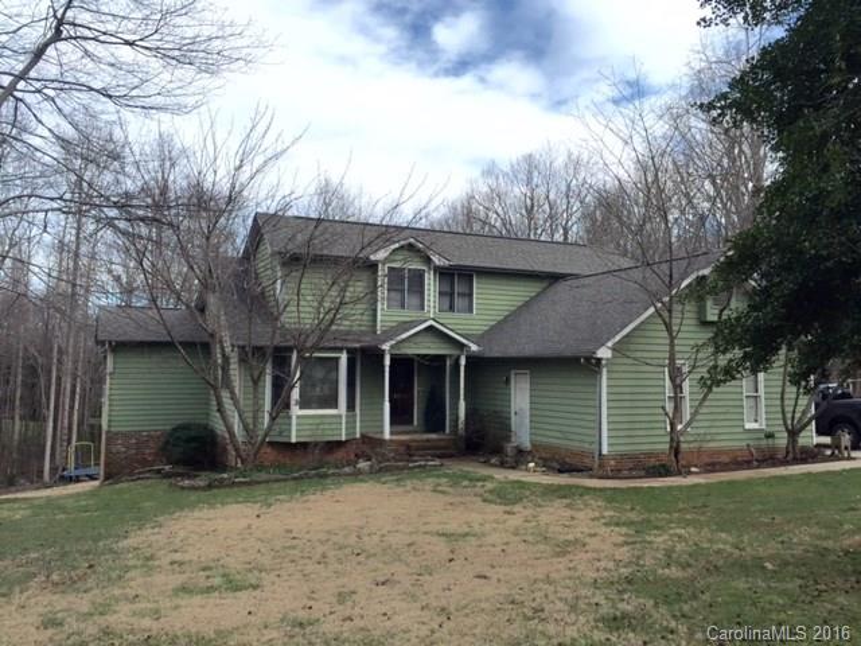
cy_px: 323
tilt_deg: +3.8
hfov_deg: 61.7
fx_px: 721
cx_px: 430
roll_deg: +0.0
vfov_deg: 48.2
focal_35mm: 29
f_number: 2.2
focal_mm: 4.15
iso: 32
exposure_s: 1/1799
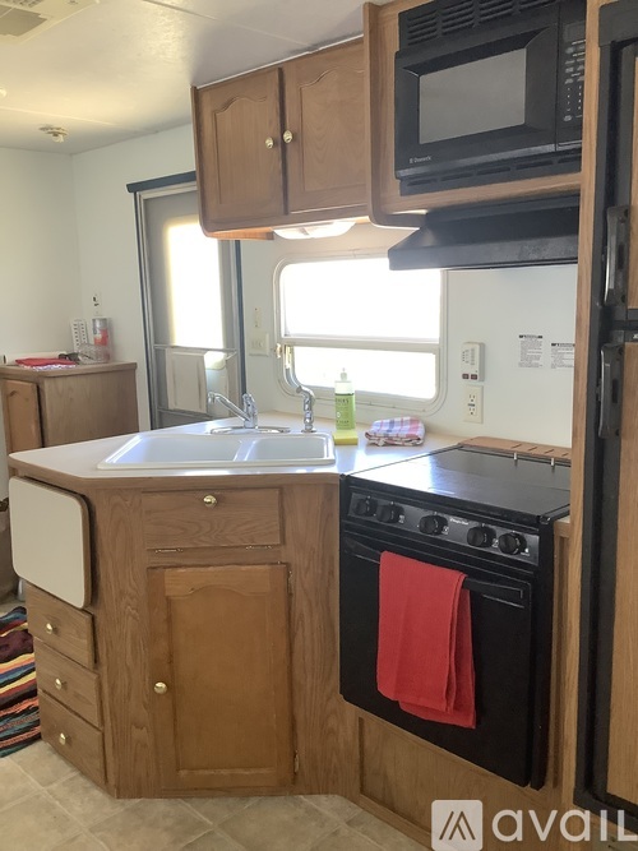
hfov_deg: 45.4
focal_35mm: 31
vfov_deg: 58.4
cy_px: 426
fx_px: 762
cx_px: 319
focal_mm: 3.3
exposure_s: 1/60
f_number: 2.4
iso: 100
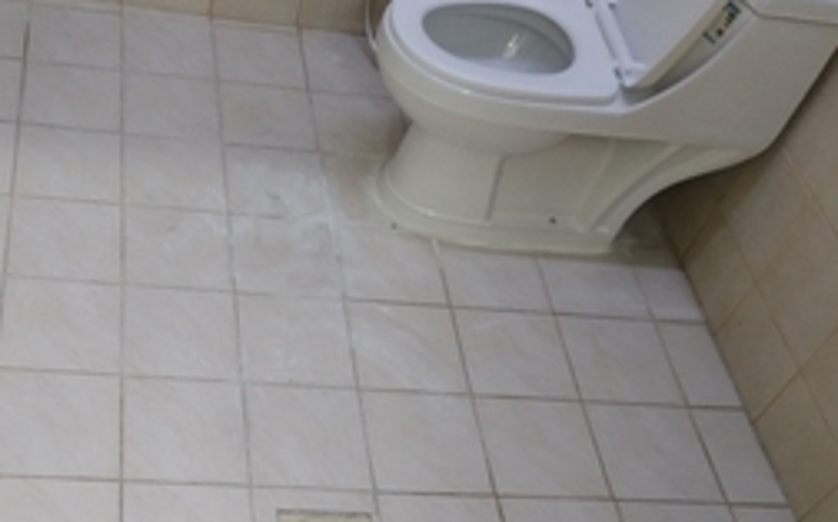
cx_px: 238
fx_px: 1141
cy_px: 321
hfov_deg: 39.5
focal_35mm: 50
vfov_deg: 25.7
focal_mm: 4.7
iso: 677
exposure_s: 1/33.3
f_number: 1.8
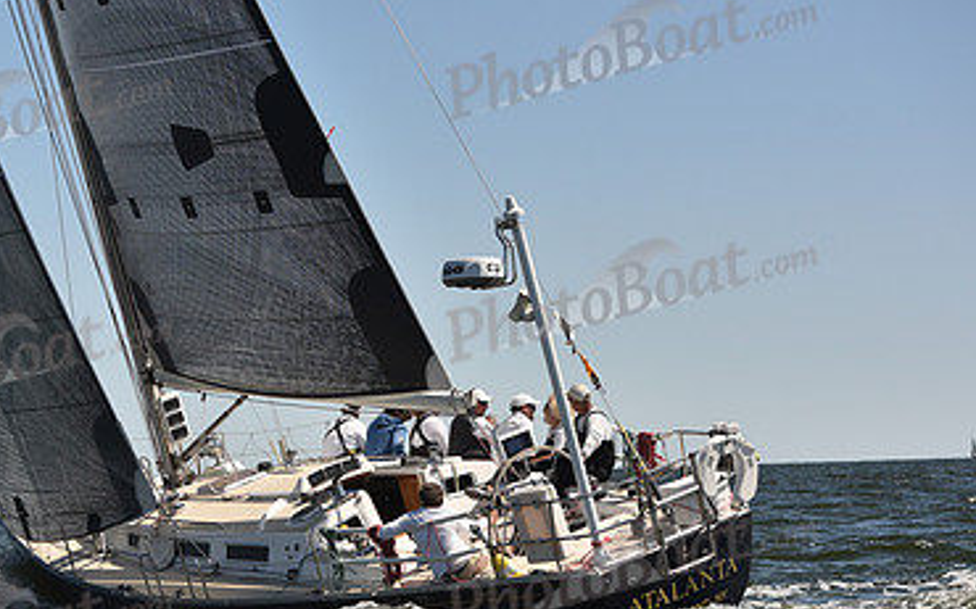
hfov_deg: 18.5
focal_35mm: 112
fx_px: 2978
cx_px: 311
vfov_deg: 11.6
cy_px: 468
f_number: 4.5
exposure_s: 1/1600
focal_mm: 70
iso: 250
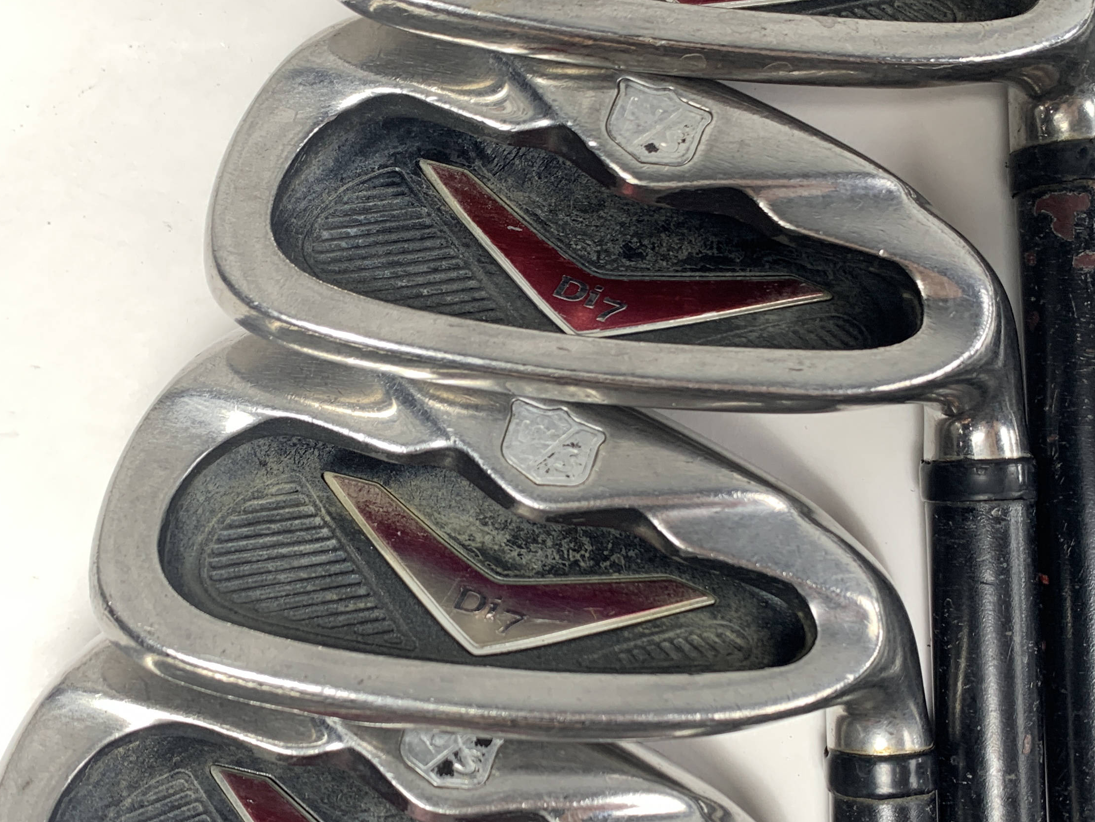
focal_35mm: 47
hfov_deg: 40.4
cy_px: 415
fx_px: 1487
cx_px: 512
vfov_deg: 30.9
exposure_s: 1/120
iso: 64
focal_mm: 4.25
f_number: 1.8
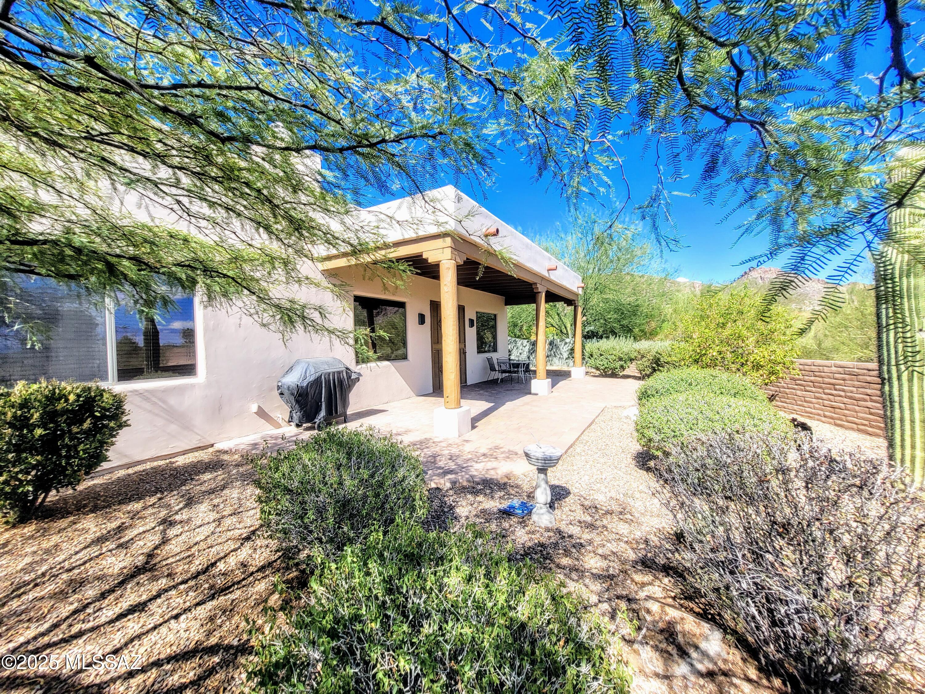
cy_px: 347
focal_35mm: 13
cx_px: 462
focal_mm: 1.74
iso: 40
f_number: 2.2
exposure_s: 1/845
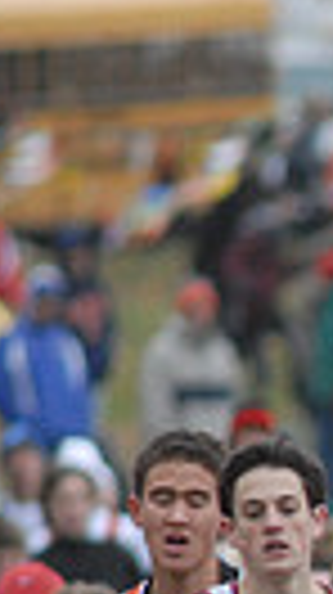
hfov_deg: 0.6
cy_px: 742
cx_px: 1094
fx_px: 32640
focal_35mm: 2074
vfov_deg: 1.0
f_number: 4
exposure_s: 1/640
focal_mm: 300
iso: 800
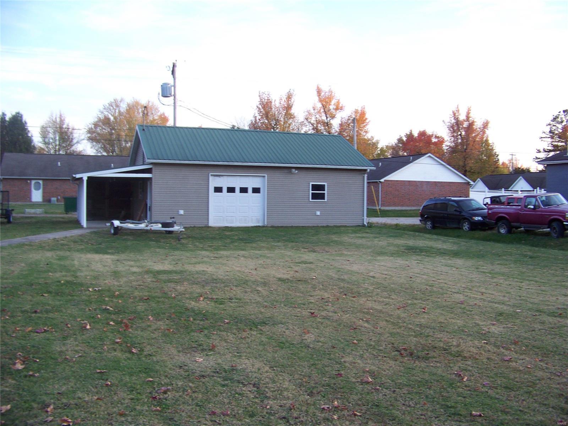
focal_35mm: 36
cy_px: 213
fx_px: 591
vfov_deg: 39.7
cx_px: 284
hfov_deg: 51.4
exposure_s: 1/30
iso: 64
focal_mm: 5.85
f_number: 2.8
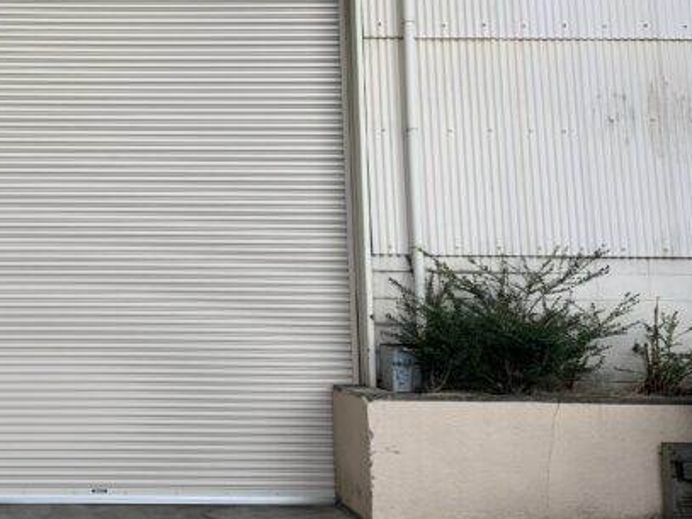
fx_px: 919
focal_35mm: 46
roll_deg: +0.5
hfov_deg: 39.0
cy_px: 179
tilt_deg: +9.4
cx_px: 102
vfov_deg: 31.3
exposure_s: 1/211
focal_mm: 4.25
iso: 25
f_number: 1.8
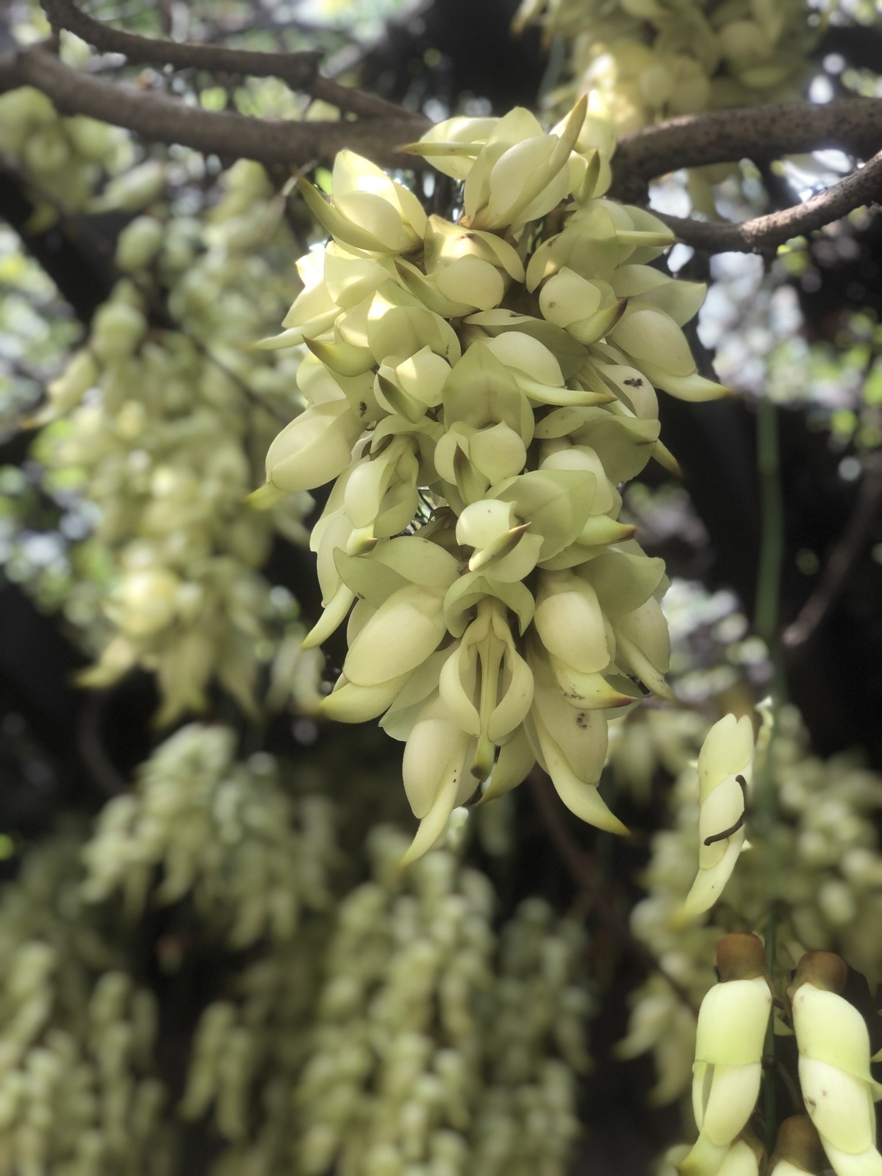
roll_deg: -8.3
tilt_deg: +42.0
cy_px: 588
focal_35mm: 52
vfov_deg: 36.8
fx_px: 1767
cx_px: 441
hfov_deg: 28.0
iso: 20
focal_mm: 6
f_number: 2.4
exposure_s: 1/120
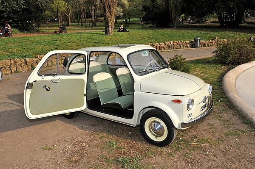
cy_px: 84
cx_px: 128
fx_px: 212
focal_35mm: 30
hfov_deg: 62.0
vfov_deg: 43.5
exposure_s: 1/250
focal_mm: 30
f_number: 13
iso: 200
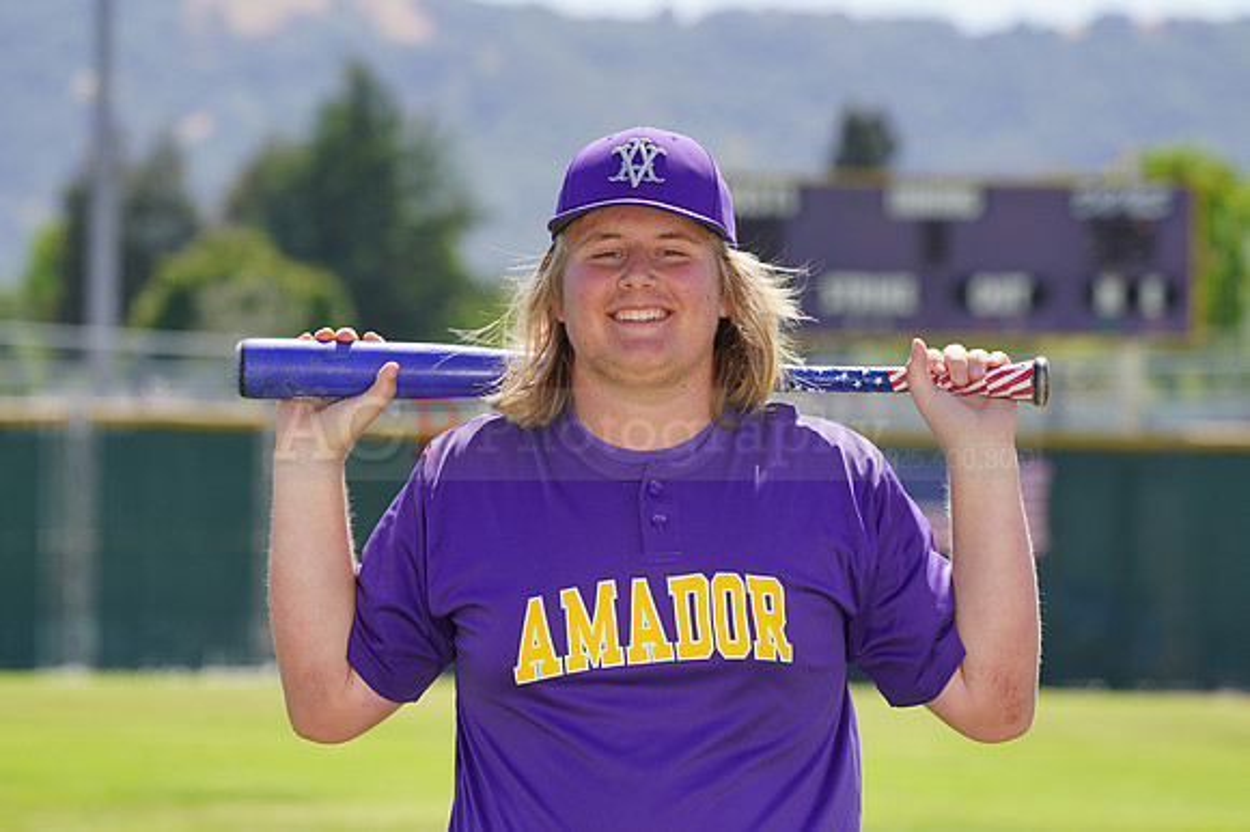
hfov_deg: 10.1
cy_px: 416
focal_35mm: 203
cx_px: 625
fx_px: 7044
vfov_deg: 6.8
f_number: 7.1
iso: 100
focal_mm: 203
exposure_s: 1/250
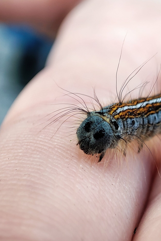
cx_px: 126
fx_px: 228
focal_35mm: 34
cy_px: 120
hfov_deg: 37.7
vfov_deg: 55.8
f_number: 2.4
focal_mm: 4.1
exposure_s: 1/100
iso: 71
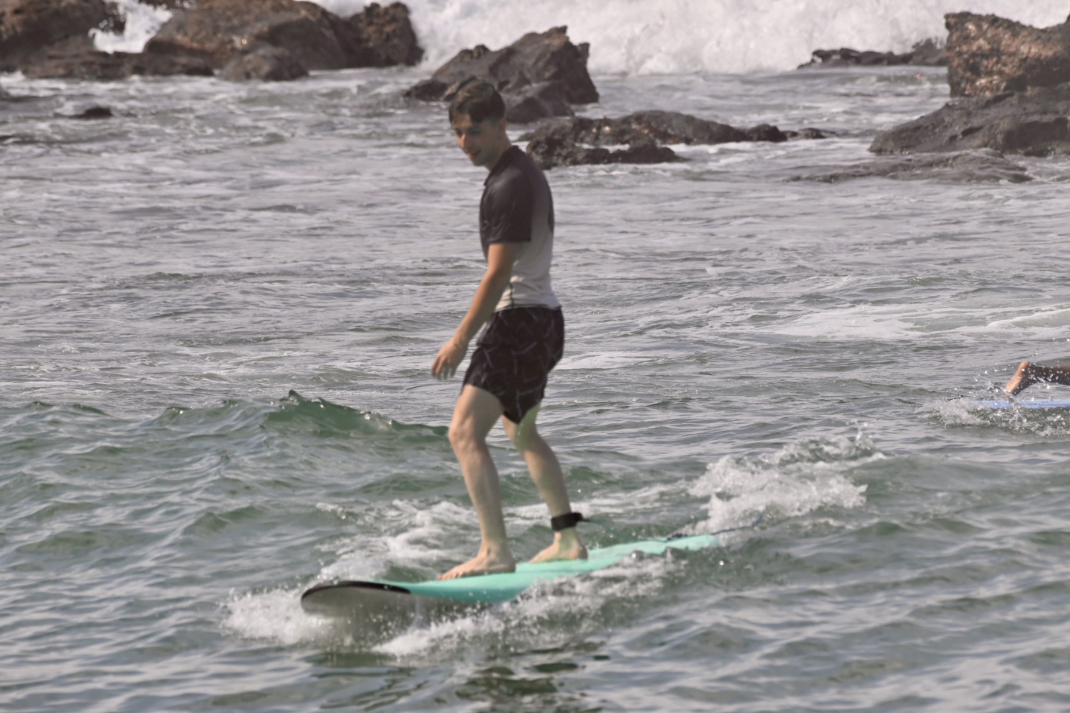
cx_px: 535
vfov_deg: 2.0
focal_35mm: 690
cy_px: 356
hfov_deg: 3.0
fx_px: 20507
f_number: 8
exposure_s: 1/640
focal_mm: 460
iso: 250
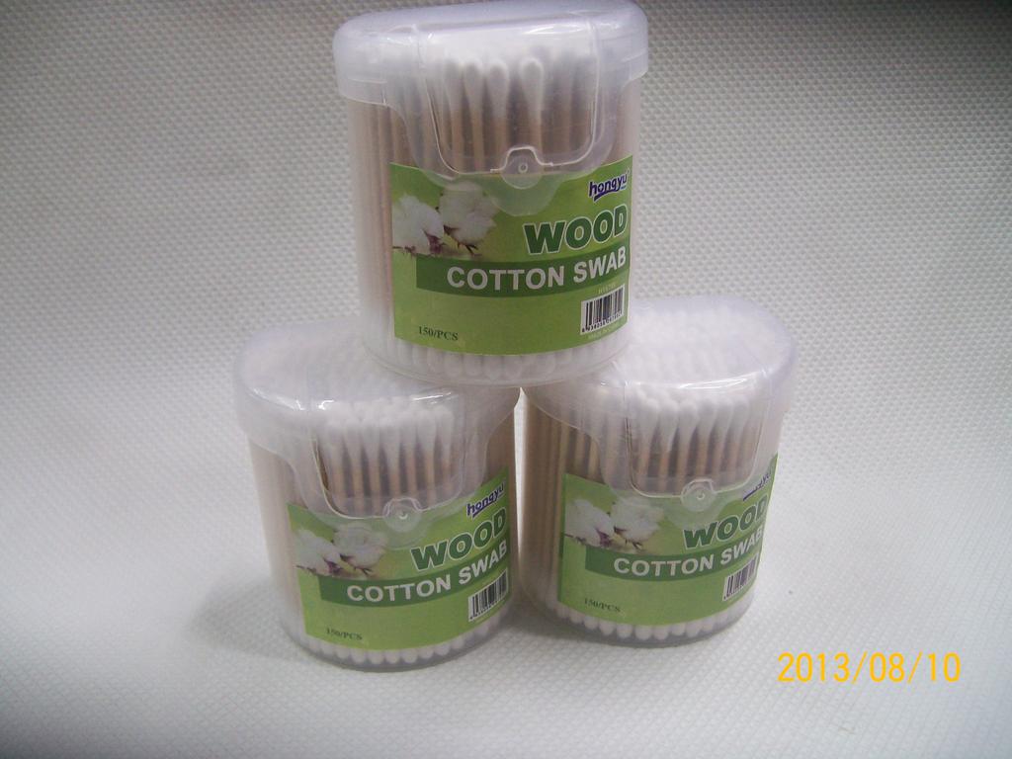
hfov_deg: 52.6
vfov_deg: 40.7
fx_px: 1023
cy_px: 380
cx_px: 506
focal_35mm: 35
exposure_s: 1/26.9
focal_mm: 5.8
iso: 160
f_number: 2.8
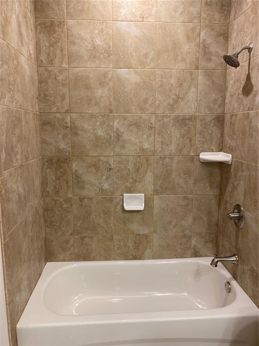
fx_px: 259
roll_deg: -0.6
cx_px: 130
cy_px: 173
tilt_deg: -8.1
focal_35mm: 26
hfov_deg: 53.1
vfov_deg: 67.3
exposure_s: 1/60
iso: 125
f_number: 1.8
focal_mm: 4.25
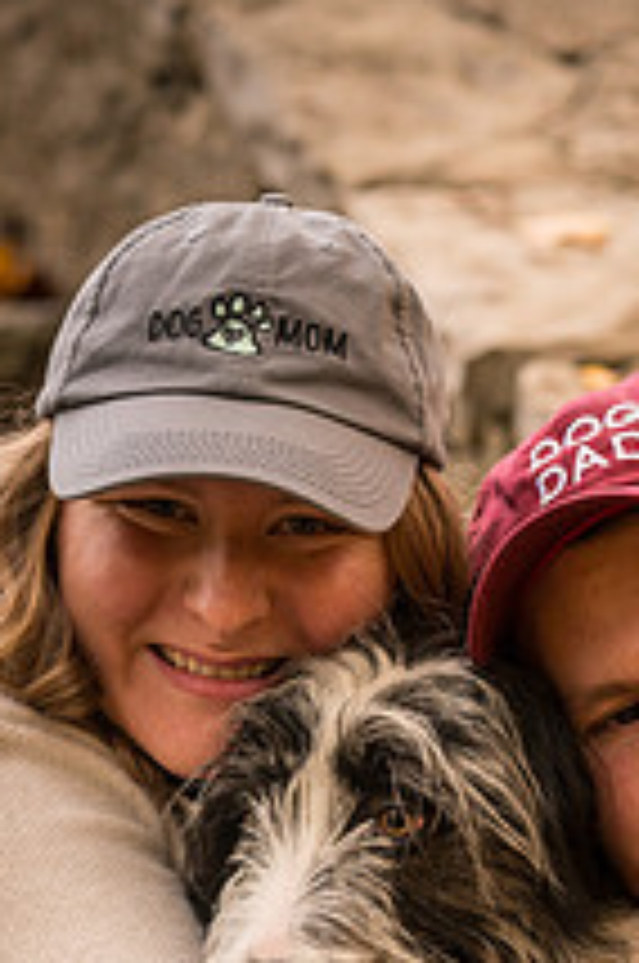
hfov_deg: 7.6
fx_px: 4781
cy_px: 972
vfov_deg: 11.4
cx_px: 556
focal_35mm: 179
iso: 320
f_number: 4
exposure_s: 1/250
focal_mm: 85
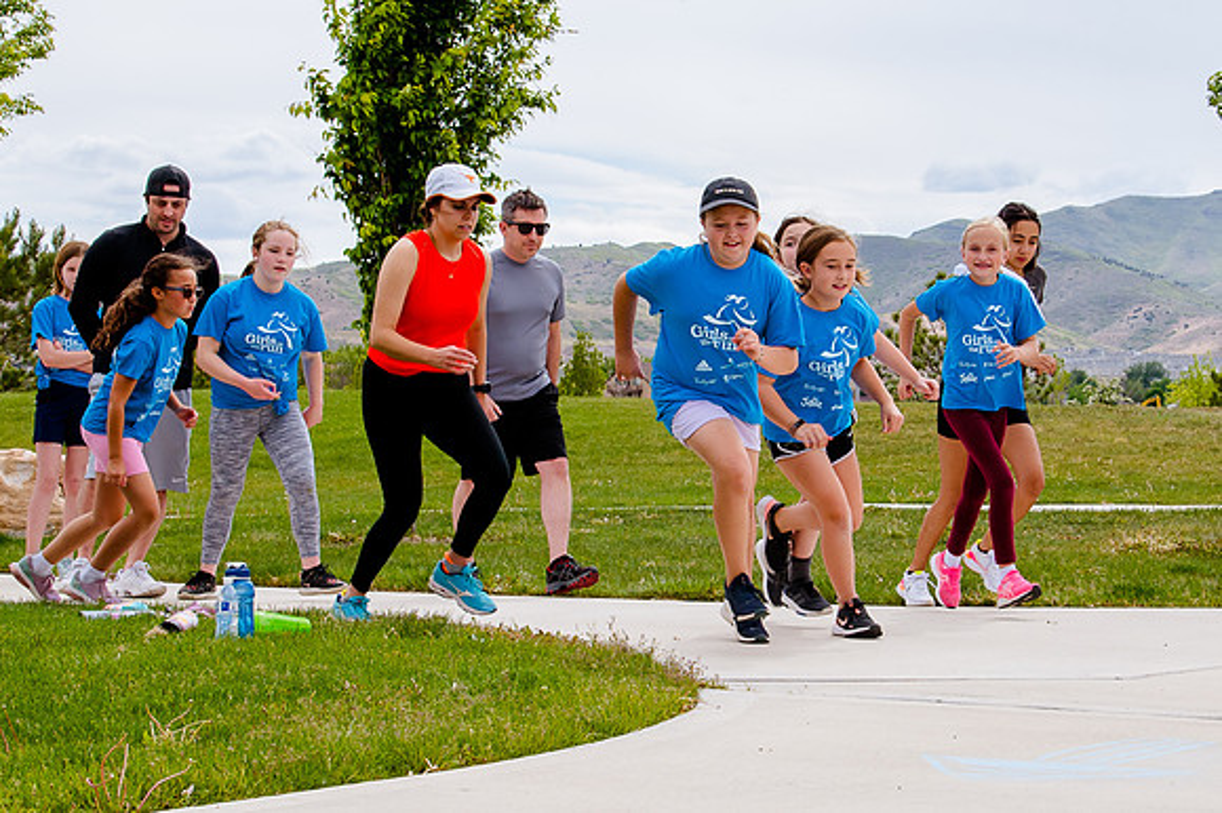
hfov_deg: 20.5
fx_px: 3373
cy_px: 406
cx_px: 690
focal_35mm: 99
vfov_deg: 13.7
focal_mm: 44
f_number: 9
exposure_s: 1/400
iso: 200
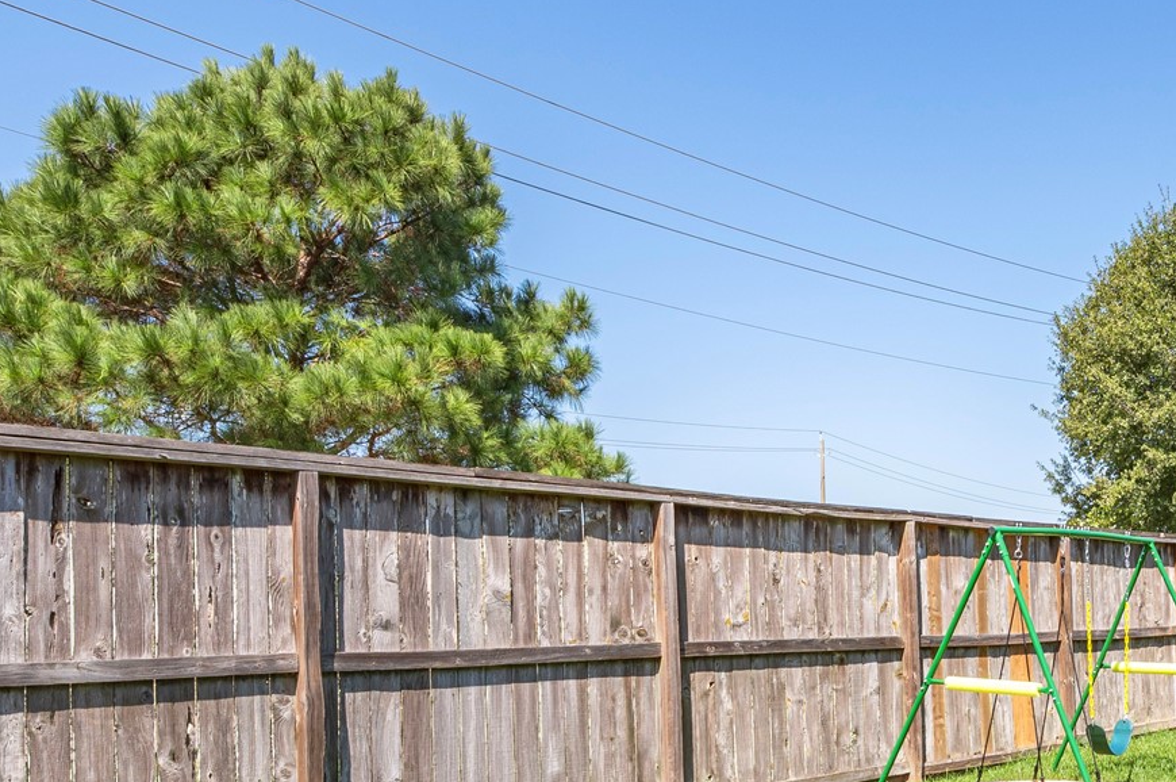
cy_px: 616
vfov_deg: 32.5
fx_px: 1305
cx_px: 1012
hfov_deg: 44.9
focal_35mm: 40
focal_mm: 16
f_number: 14
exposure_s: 1/80
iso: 125
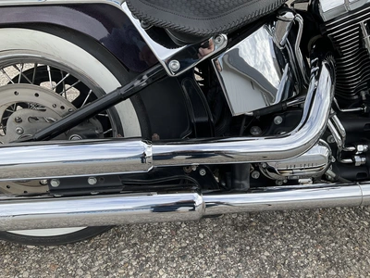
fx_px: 310
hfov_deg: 61.7
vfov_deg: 48.2
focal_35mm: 29
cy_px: 139
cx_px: 185
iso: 25
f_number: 1.8
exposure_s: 1/486
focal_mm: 3
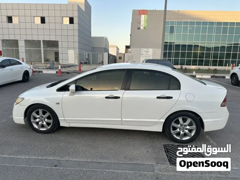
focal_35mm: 24
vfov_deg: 56.8
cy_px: 90
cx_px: 120
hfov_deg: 71.6
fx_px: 166
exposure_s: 1/676
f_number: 1.78
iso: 80
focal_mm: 6.86
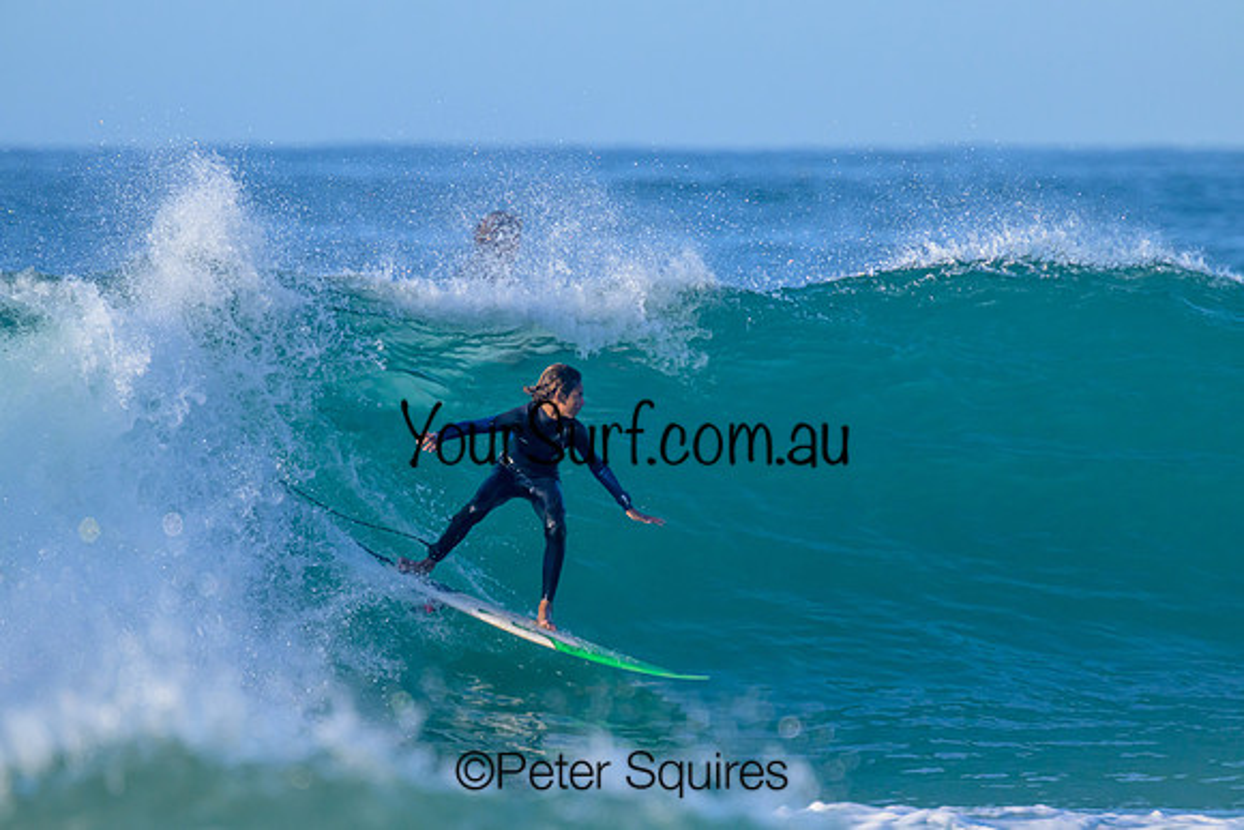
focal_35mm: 824
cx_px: 622
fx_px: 28472
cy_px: 415
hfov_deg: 2.5
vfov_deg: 1.7
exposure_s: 1/2000
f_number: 11
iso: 2200
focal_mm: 800
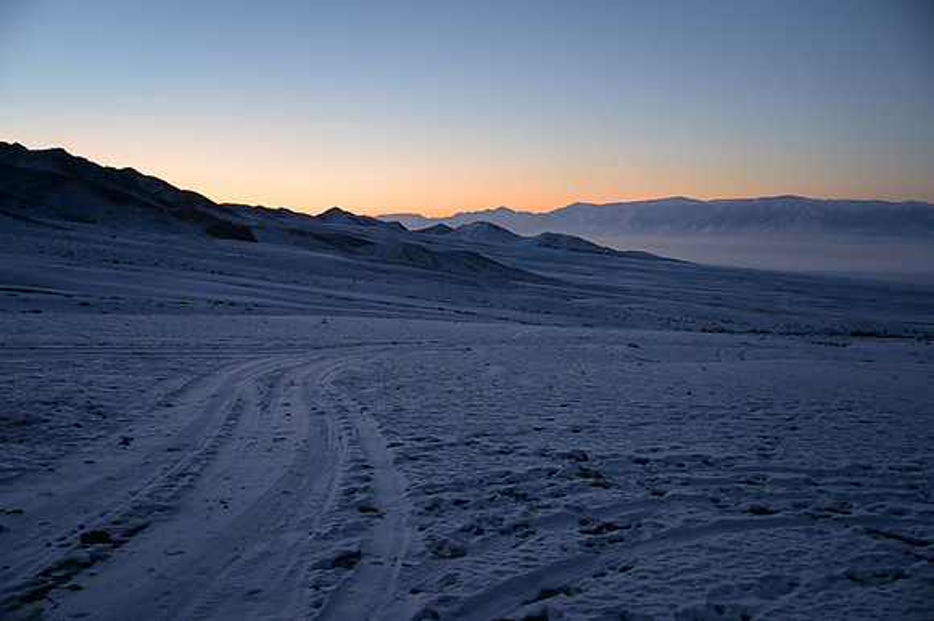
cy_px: 310
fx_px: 908
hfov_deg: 54.5
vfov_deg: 37.8
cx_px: 467
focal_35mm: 35
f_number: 2.8
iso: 1600
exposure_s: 1/60
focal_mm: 35
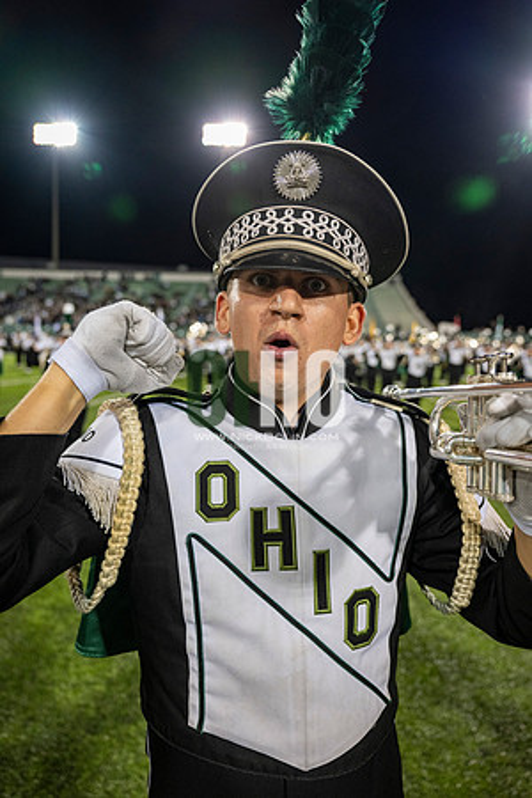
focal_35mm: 26
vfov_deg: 69.4
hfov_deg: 49.6
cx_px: 266
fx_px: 576
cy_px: 399
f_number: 3.2
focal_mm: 26
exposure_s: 1/500
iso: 1250
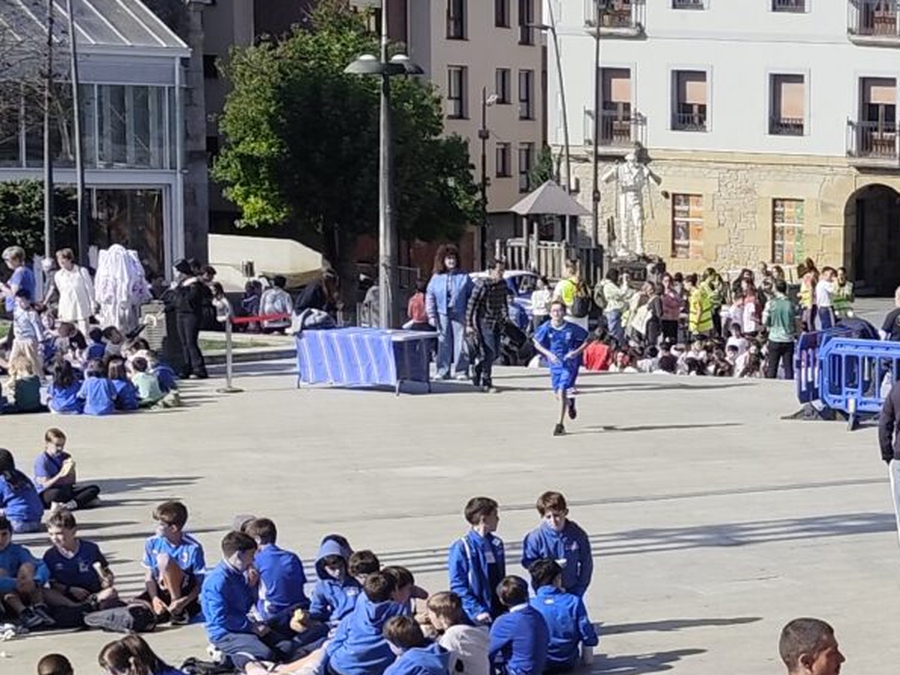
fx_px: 2573
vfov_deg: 14.9
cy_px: 496
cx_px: 1186
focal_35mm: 99
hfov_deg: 18.4
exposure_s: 1/1244
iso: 50
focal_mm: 6.19
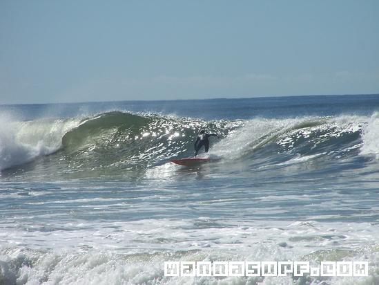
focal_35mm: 380
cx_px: 190
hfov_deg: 5.2
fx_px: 4161
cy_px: 142
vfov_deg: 3.9
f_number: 7.1
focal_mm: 63
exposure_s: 1/750
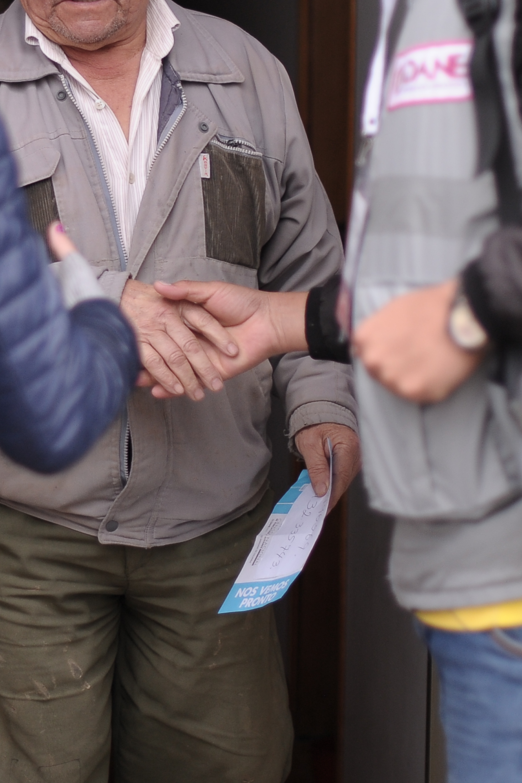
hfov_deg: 11.0
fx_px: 2697
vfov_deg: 16.4
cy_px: 188
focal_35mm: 124
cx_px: 129
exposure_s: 1/4000
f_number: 1.6
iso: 500
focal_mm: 50
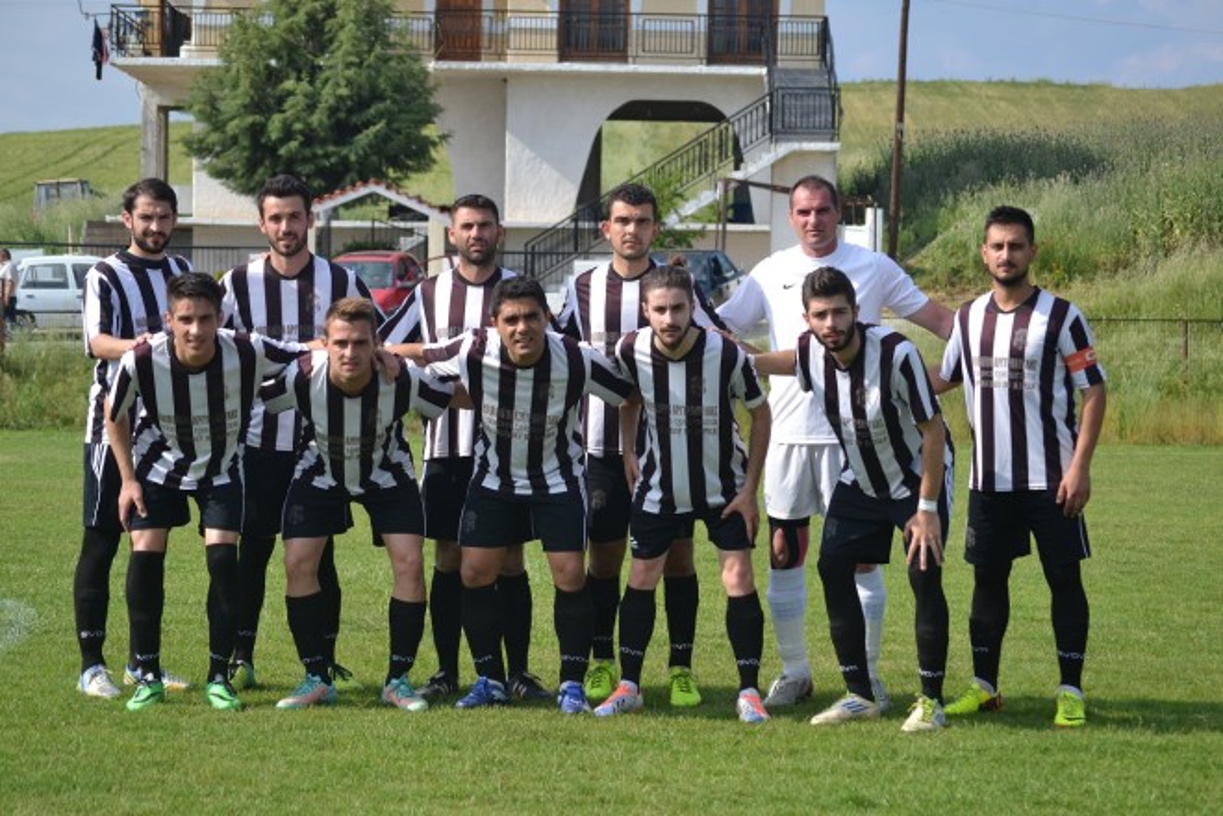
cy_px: 408
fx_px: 3669
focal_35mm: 108
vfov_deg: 12.7
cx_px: 612
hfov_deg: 18.9
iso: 400
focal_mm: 72
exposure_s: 1/1600
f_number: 5.6
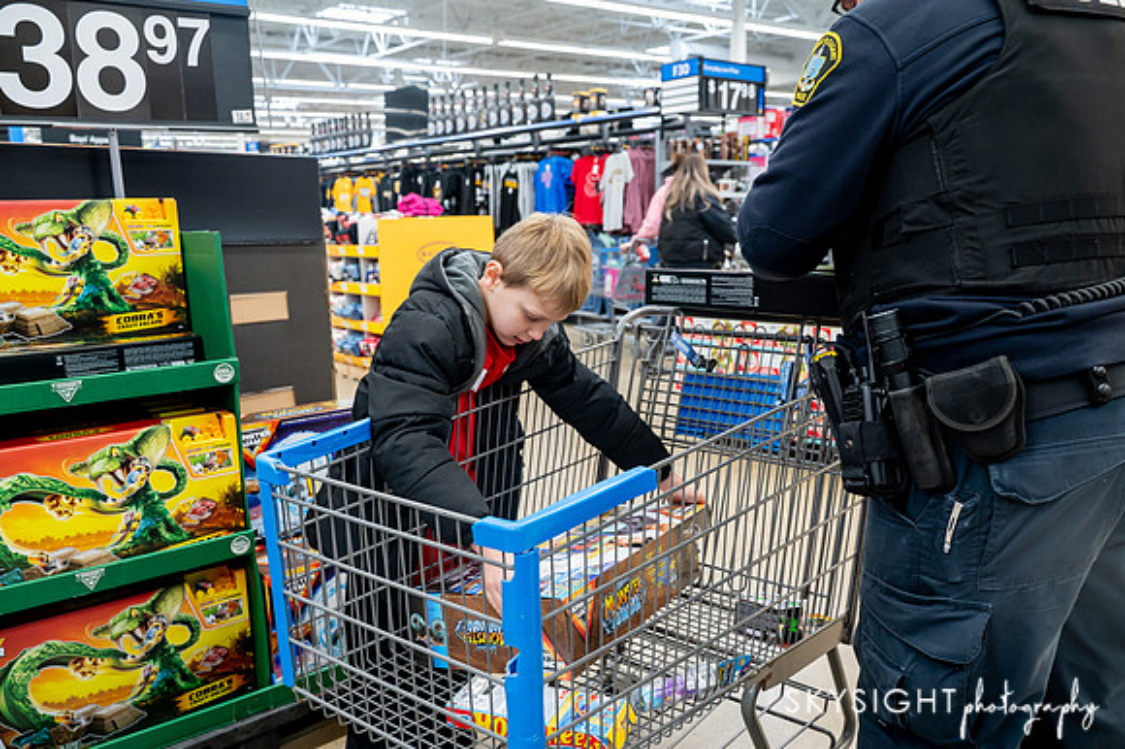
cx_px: 562
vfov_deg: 46.4
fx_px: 874
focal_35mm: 28
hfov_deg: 65.5
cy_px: 374
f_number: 4.5
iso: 1250
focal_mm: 28
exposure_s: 1/80
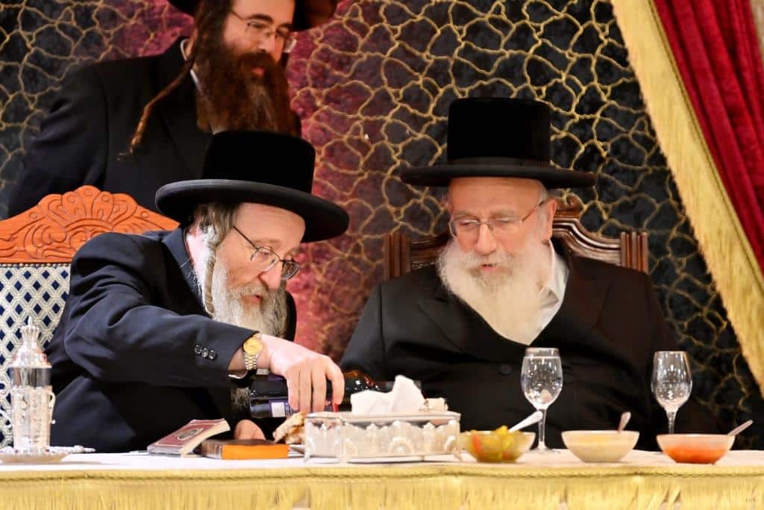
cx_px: 382
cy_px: 255
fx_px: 5730
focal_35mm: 270
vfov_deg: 5.1
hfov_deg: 7.6
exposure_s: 1/250
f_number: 2.8
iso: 500
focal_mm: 180
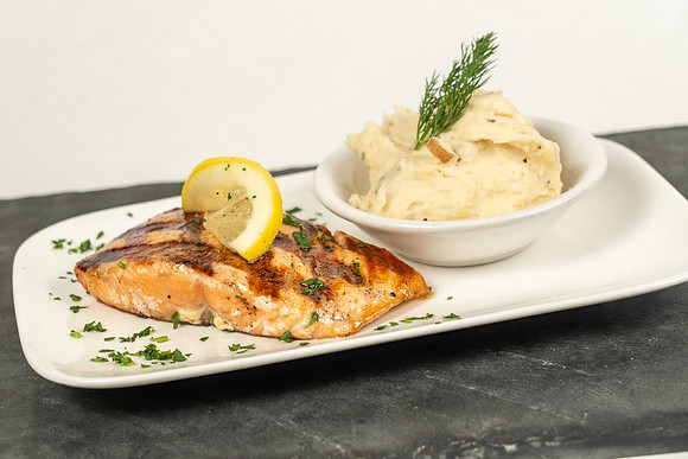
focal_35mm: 97
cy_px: 199
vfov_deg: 14.1
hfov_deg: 20.9
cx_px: 335
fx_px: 1862
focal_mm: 86
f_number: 8
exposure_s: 1/200
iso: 400
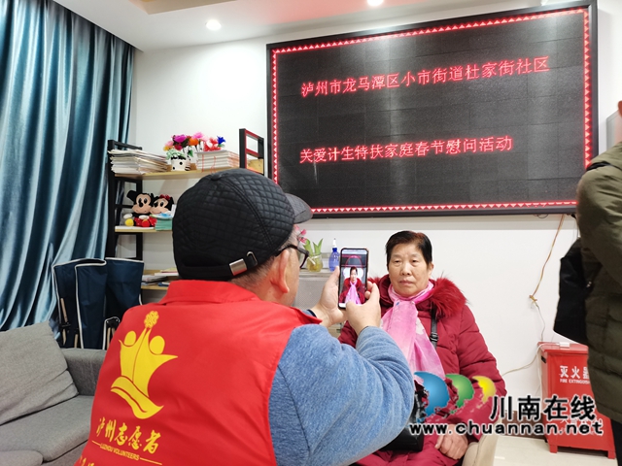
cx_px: 311
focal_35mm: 26
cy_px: 233
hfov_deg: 67.3
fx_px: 467
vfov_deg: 53.1
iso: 400
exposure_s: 1/50
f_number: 1.8
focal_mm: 5.58
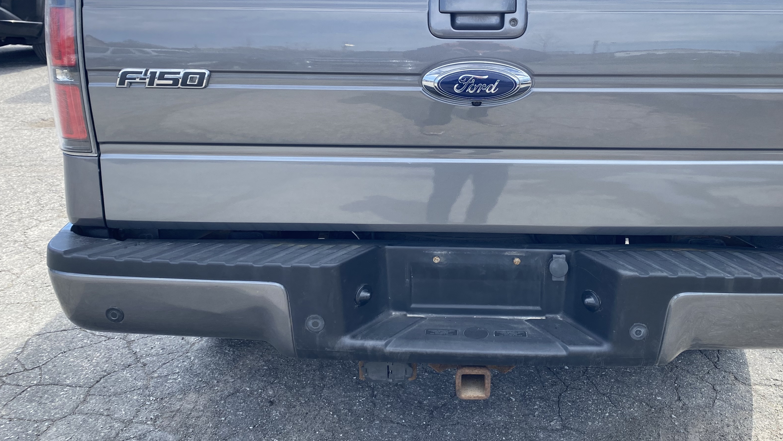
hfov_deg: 55.0
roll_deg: +1.4
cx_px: 460
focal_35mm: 36
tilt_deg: -13.9
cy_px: 150
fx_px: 747
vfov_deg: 32.6
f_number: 1.8
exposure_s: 1/647
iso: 32
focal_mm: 4.25
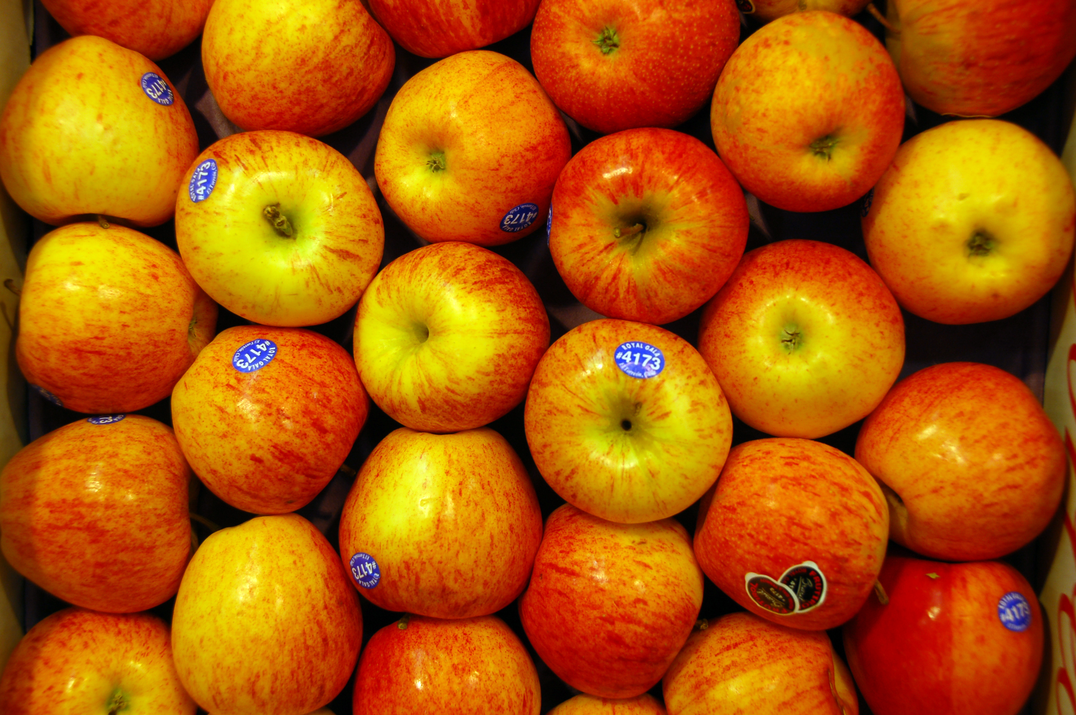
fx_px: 1702
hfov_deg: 35.1
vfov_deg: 23.7
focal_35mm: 57
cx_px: 538
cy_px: 358
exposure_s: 1/50
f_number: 4.5
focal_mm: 38
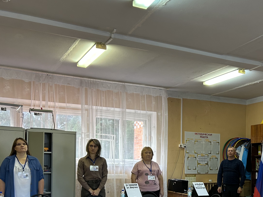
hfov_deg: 37.8
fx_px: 365
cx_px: 221
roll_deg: -1.1
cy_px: 173
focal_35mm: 48
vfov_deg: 29.2
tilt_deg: -1.6
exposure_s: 1/100
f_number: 1.5
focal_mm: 5.7
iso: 100
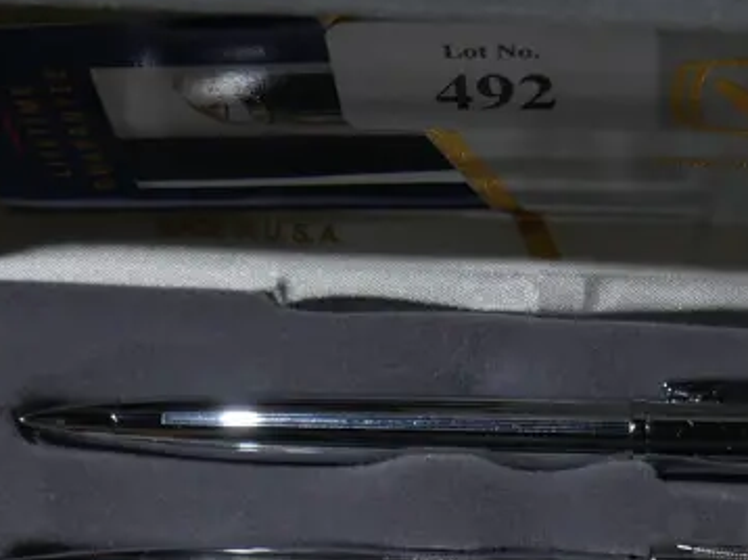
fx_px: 2224
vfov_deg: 13.8
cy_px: 721
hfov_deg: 19.0
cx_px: 541
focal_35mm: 103
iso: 200
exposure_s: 1/125
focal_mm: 18
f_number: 4
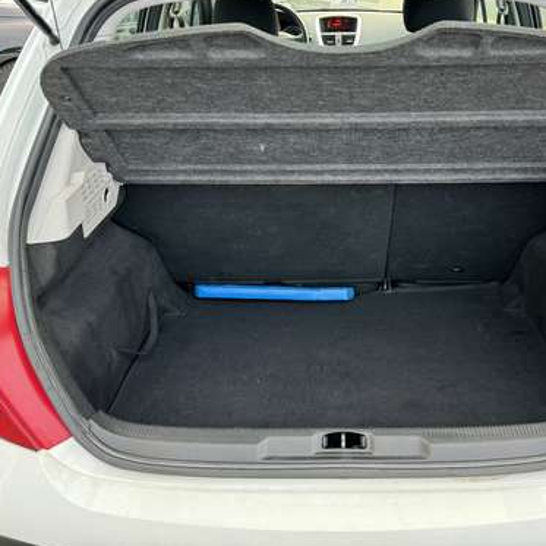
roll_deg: +0.7
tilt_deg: -34.2
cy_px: 272
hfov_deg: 55.0
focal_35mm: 29
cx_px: 338
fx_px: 518
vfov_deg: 55.6
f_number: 1.78
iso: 160
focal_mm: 6.86
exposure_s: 1/121
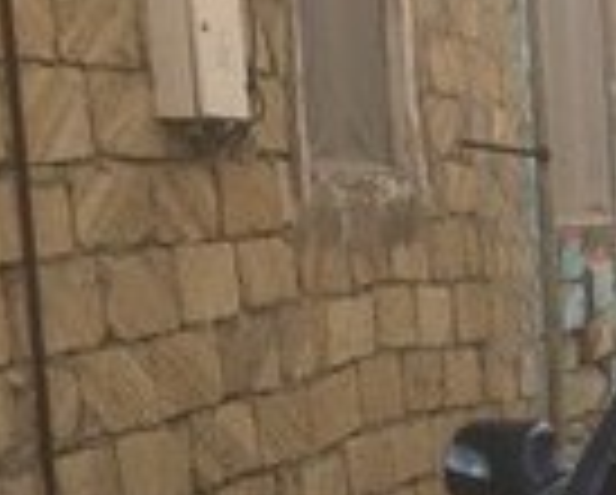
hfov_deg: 13.1
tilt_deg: -12.9
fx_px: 2483
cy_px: 749
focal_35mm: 136
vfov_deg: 10.9
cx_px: 1025
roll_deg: -0.7
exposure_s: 1/461
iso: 32
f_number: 2.2
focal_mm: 4.15
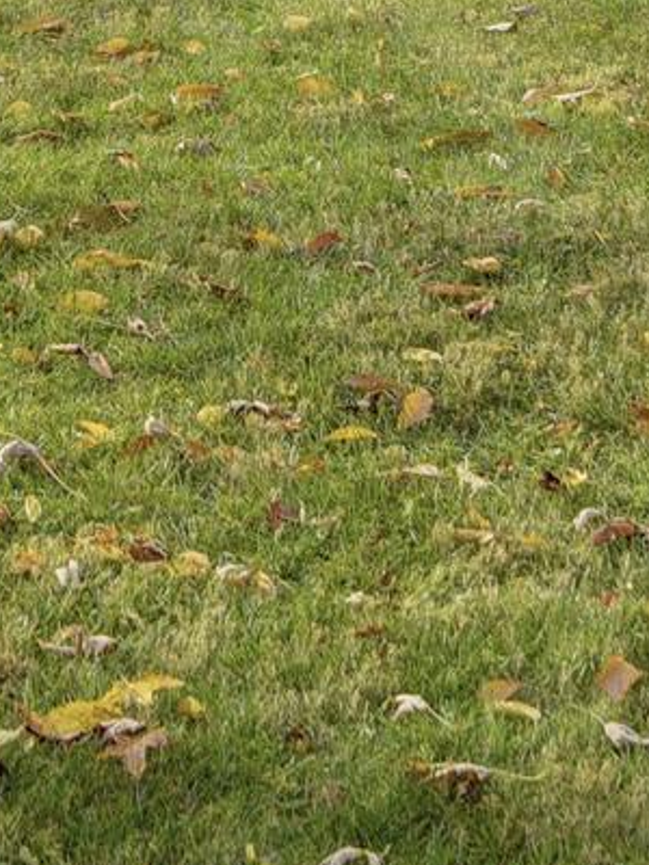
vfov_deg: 13.3
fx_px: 3450
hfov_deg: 10.7
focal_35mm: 138
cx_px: 4
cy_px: -532
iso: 100
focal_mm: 28
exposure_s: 1/80
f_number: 7.1
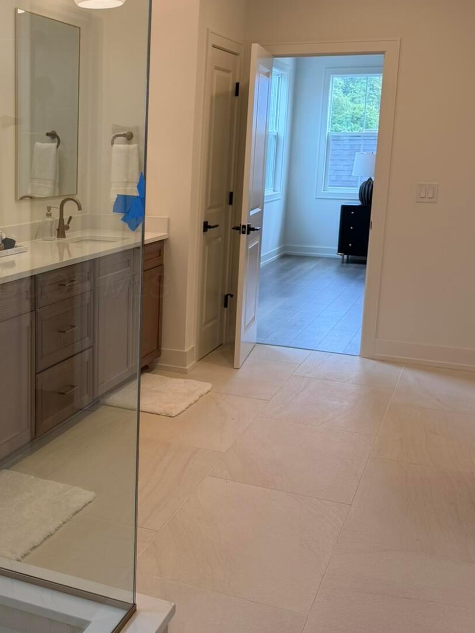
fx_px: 805
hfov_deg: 31.9
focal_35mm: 44
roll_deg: -0.7
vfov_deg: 42.9
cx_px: 84
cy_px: 286
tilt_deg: -8.9
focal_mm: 6.76
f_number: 1.78
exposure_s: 1/120
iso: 64
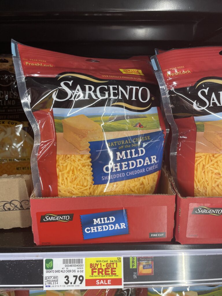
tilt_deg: -14.1
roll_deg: +0.3
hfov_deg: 53.1
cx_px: 111
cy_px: 148
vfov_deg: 67.3
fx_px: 222
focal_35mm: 26
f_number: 1.6
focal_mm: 4.2
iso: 64
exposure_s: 1/120
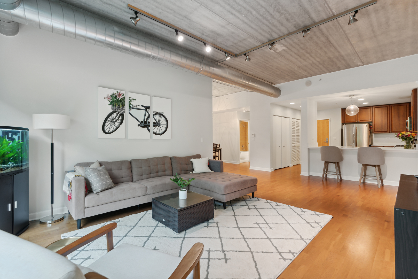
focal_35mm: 16
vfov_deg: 73.8
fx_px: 186
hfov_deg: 96.7
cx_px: 209
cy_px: 140
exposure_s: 1
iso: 320
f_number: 7.1
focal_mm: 16
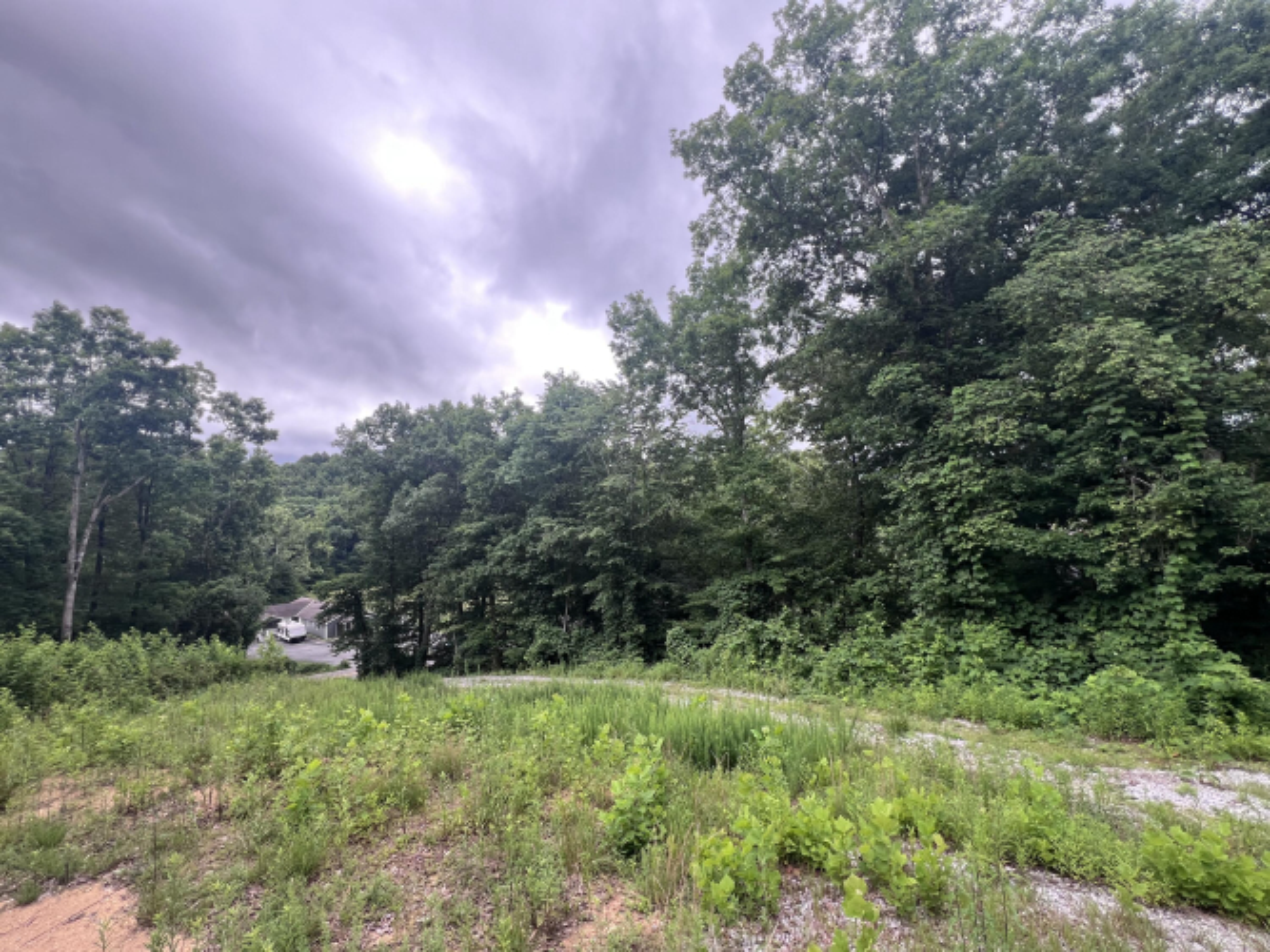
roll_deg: +2.9
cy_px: 476
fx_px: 477
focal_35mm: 13
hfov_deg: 106.2
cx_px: 635
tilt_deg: +1.5
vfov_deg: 89.9
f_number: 1.8
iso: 32
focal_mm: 1.57
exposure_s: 1/111
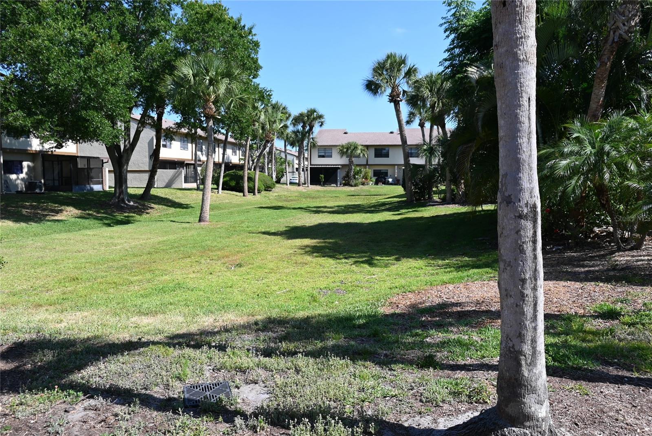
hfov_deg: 67.3
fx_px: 489
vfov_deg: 48.0
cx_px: 326
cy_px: 218
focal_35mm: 27
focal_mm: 18
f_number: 6.3
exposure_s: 1/320
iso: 100
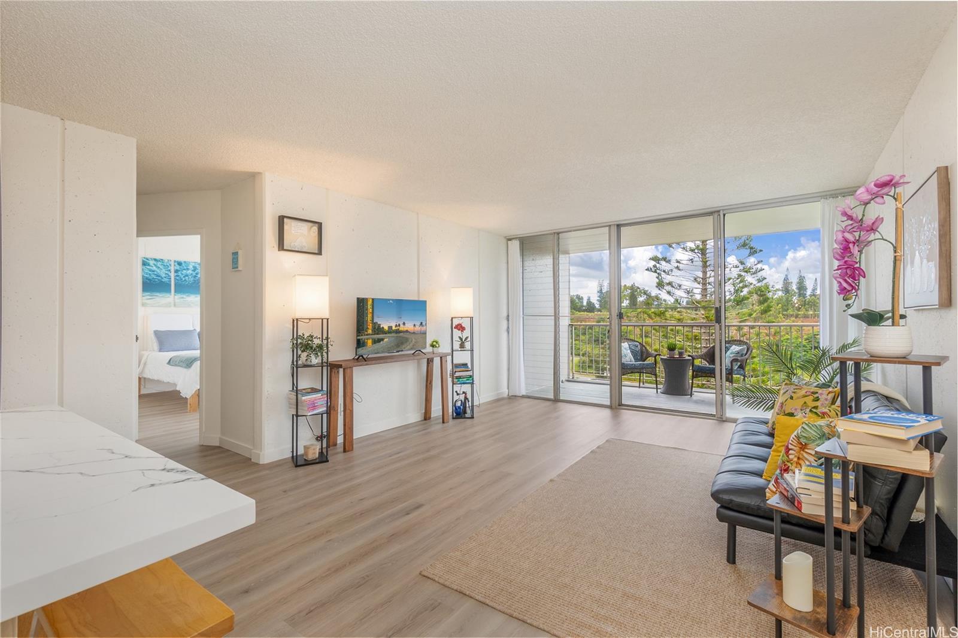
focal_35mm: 15
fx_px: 399
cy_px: 319
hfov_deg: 100.4
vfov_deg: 77.3
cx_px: 479
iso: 250
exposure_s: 1/40
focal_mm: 10
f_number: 8
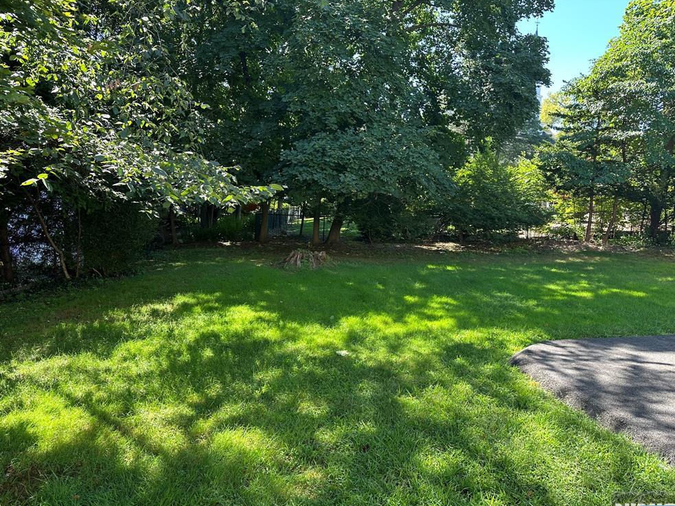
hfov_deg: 69.4
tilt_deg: -5.4
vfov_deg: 54.9
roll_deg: -2.7
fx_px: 487
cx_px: 330
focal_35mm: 25
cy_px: 261
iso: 80
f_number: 1.78
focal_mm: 6.86
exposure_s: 1/360
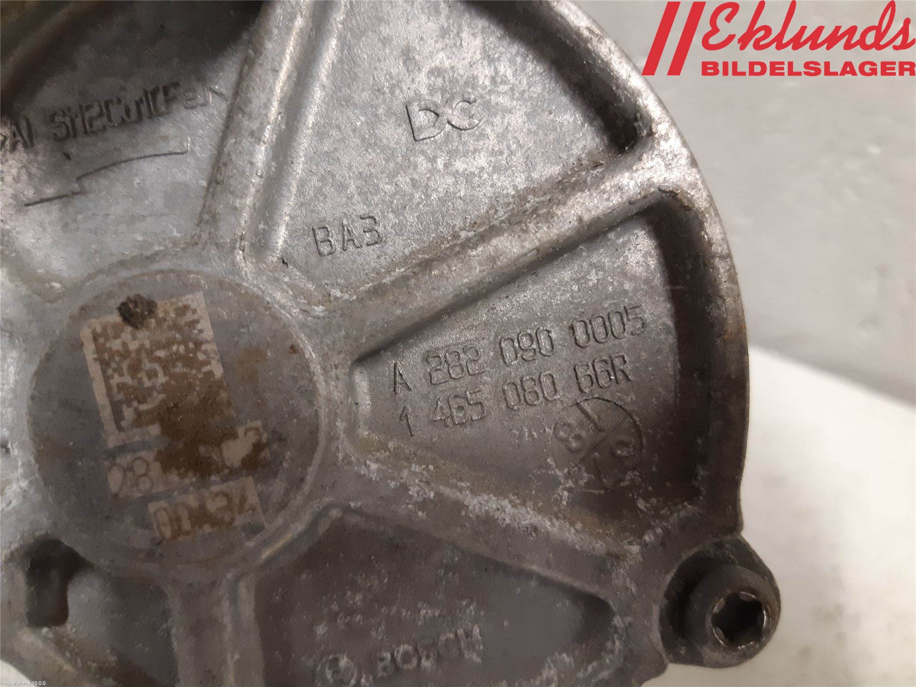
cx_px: 458
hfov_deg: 67.3
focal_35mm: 26
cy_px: 344
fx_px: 688
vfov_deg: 53.1
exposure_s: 1/25
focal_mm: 3.93
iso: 200
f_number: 1.7
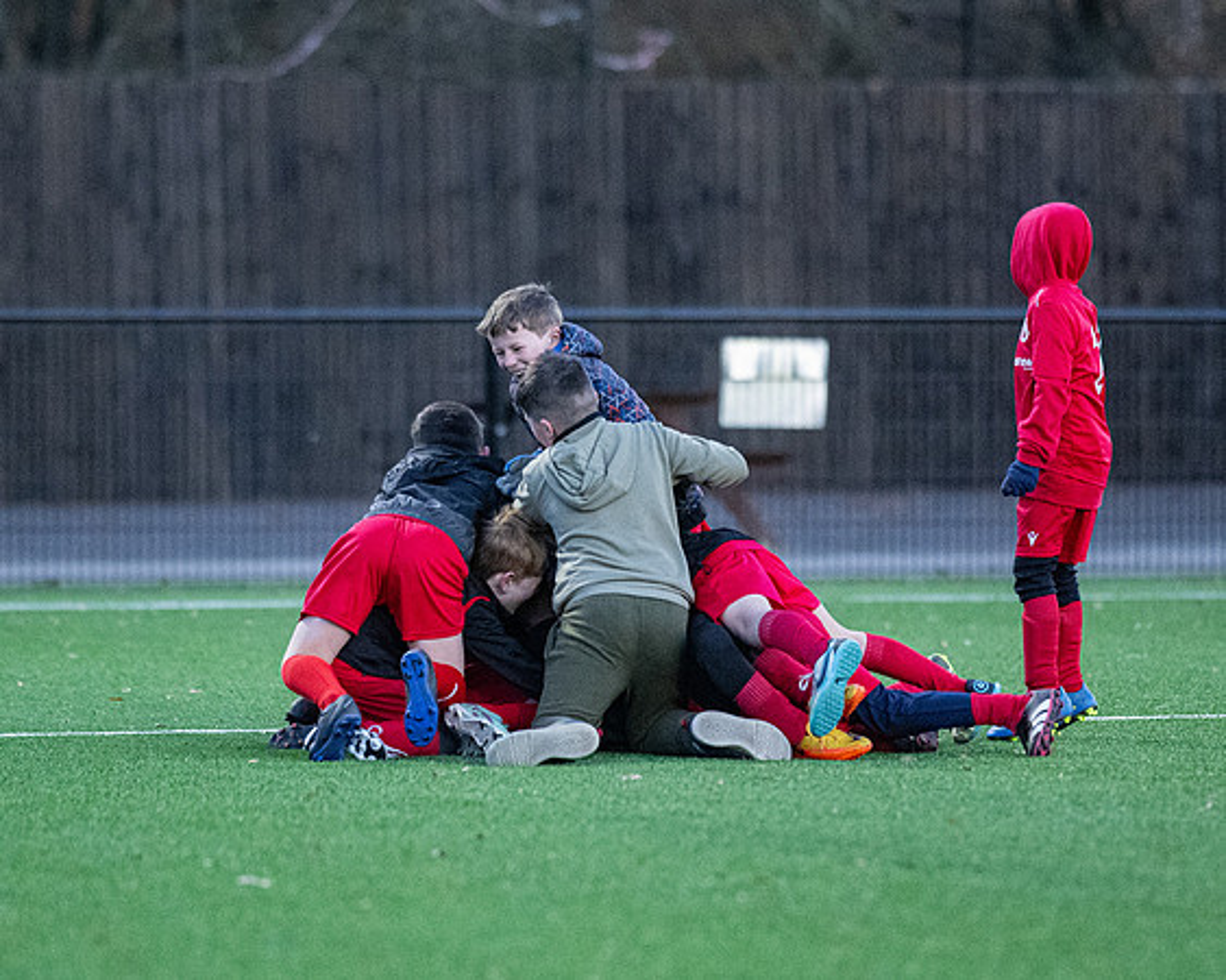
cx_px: 564
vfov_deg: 5.4
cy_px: 595
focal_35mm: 287
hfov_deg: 6.7
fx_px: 10405
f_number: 1.8
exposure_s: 1/2500
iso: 5000
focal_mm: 135
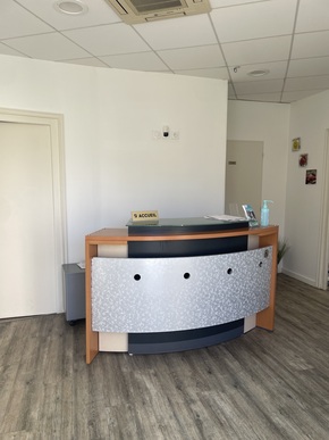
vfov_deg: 67.3
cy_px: 220
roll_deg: -0.4
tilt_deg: -7.3
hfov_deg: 53.0
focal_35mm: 26
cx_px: 164
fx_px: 330
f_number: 1.6
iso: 32
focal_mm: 4.2
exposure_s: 1/147
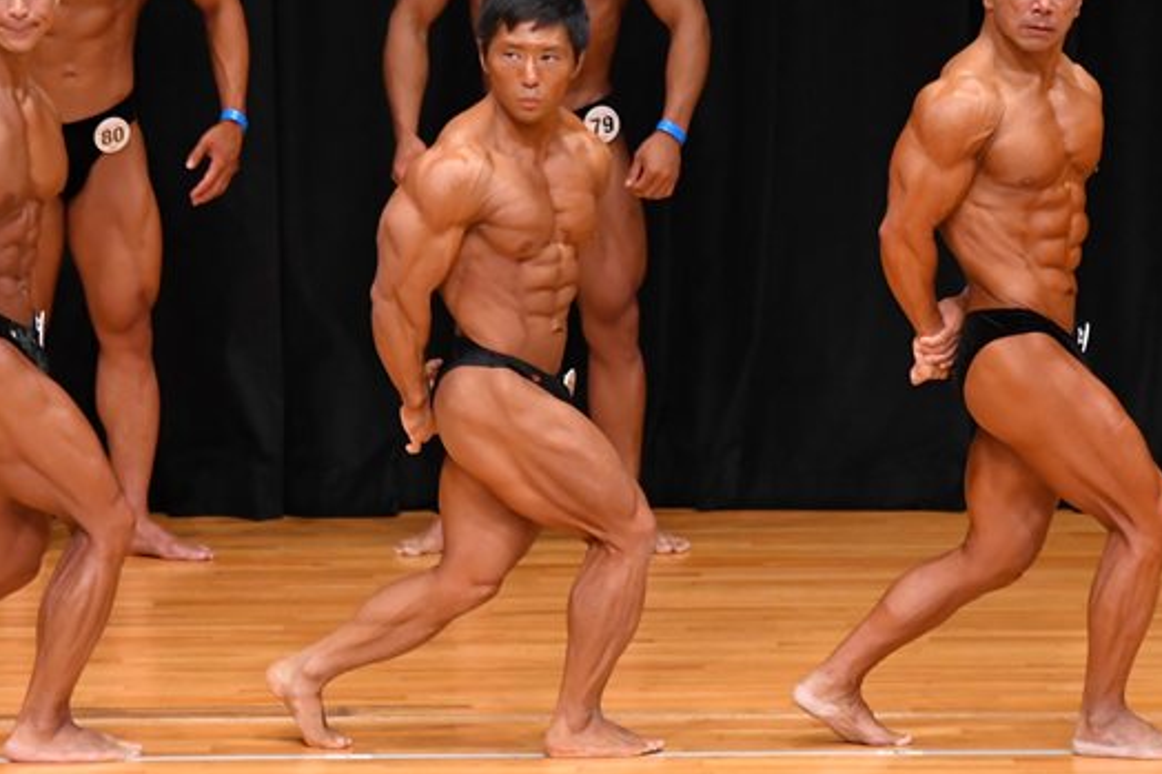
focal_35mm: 399
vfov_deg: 3.4
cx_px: 522
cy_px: 342
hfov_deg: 5.2
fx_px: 12874
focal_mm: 180
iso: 4000
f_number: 5.6
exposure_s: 1/400
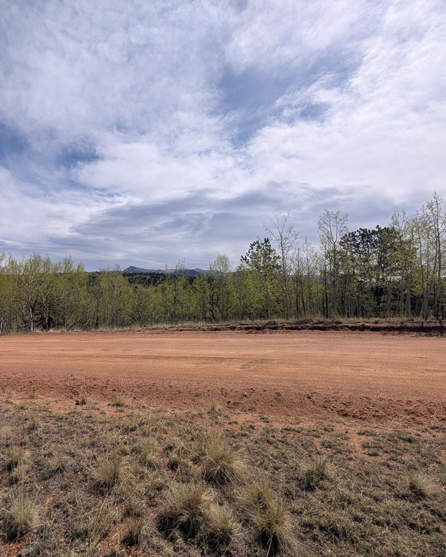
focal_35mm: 16
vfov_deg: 93.1
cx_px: 167
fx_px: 264
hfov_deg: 78.9
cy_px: 276
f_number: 1.7
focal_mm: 2.02
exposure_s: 1/6494
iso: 53
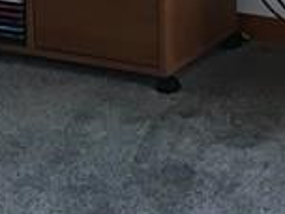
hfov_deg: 10.1
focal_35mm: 195
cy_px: -394
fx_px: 1605
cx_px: 227
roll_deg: +0.9
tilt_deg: -3.6
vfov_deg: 6.9
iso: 50
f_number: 2.2
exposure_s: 1/30
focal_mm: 4.15
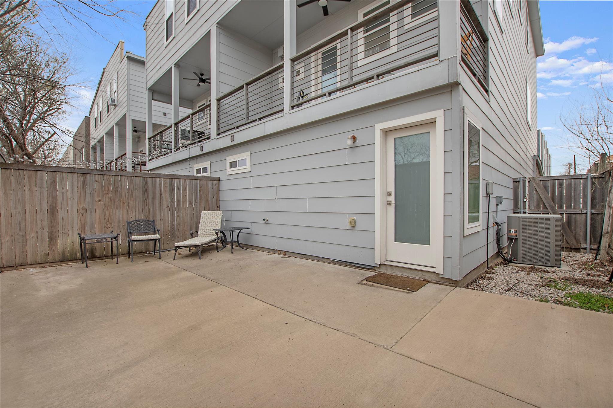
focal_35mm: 15
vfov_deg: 77.3
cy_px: 204
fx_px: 255
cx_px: 306
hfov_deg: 100.4
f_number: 5.6
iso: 100
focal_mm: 10
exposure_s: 1/200
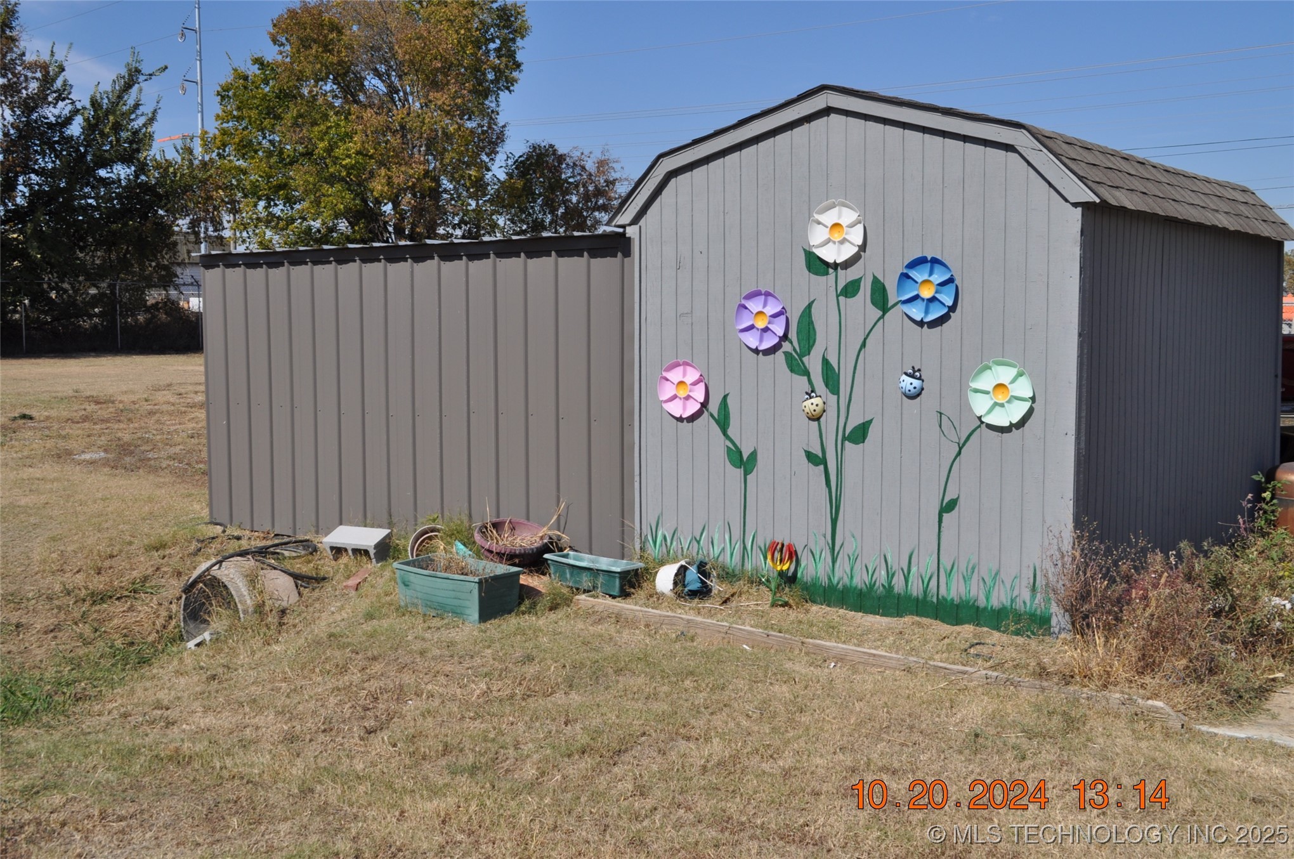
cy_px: 430
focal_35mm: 39
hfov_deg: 49.6
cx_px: 647
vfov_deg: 34.1
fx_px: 1400
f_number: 11
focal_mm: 26
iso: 200
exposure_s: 1/500
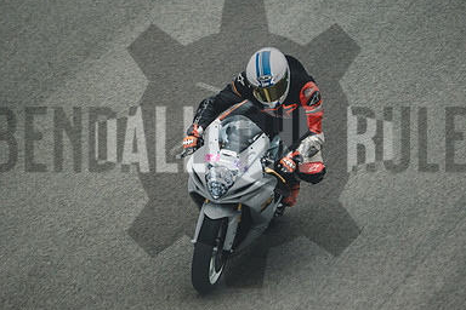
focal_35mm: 453
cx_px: 244
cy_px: 141
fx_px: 5863
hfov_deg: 4.6
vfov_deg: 3.0
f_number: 2
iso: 1250
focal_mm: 200
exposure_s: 1/1250
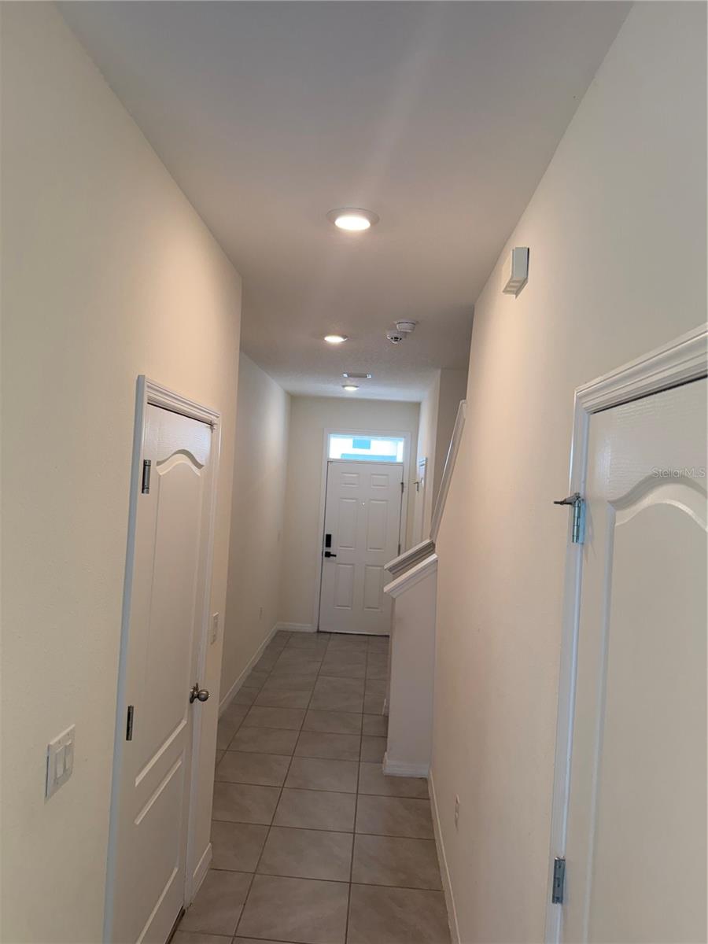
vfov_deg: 71.6
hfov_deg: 56.8
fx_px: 654
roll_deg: -4.8
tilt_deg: -0.2
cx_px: 354
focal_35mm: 24
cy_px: 472
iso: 200
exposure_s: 1/190
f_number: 1.78
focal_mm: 6.76
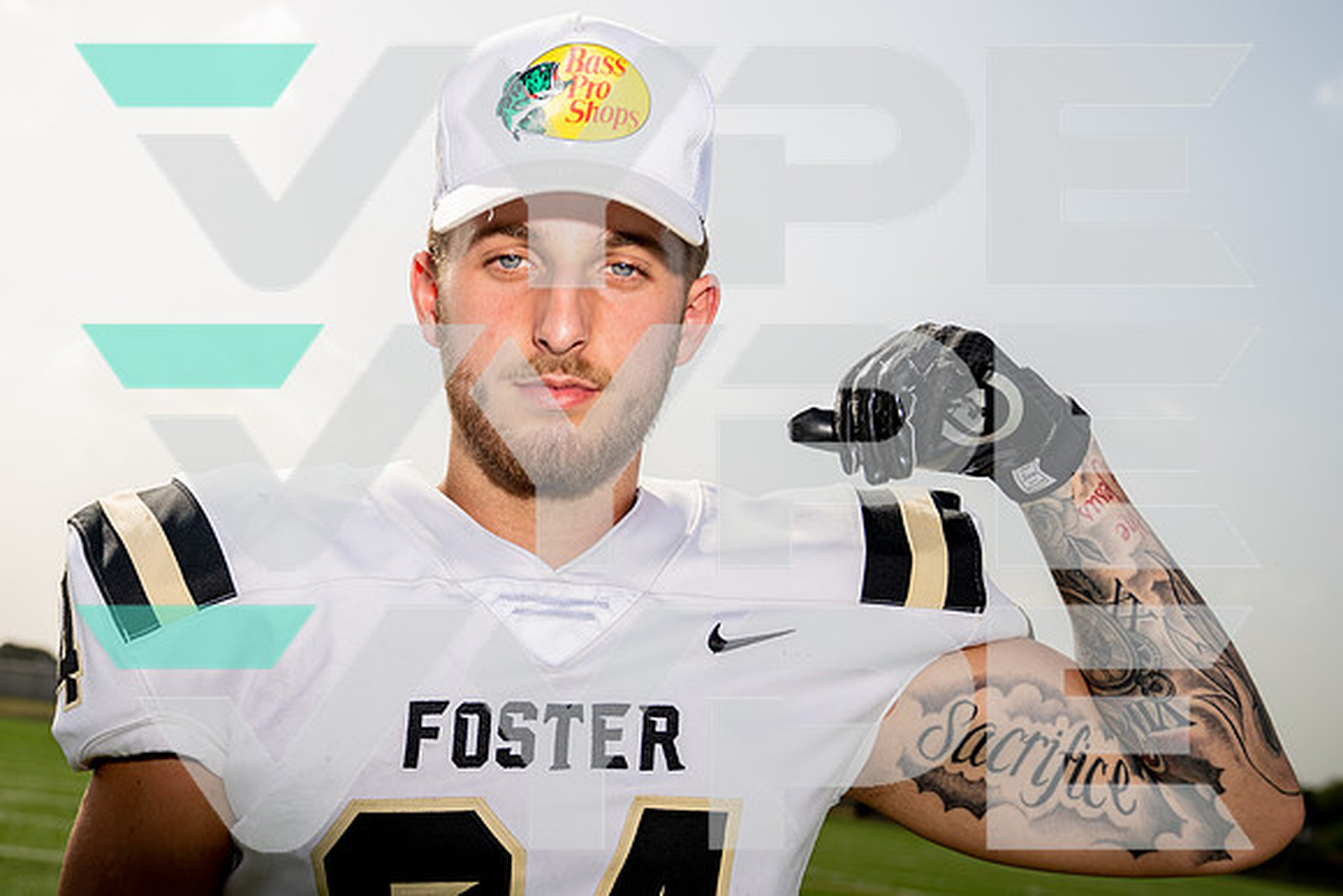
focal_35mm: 49
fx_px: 1828
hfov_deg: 40.0
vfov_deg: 27.4
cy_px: 561
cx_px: 484
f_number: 4.5
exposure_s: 1/1250
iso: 100
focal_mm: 36
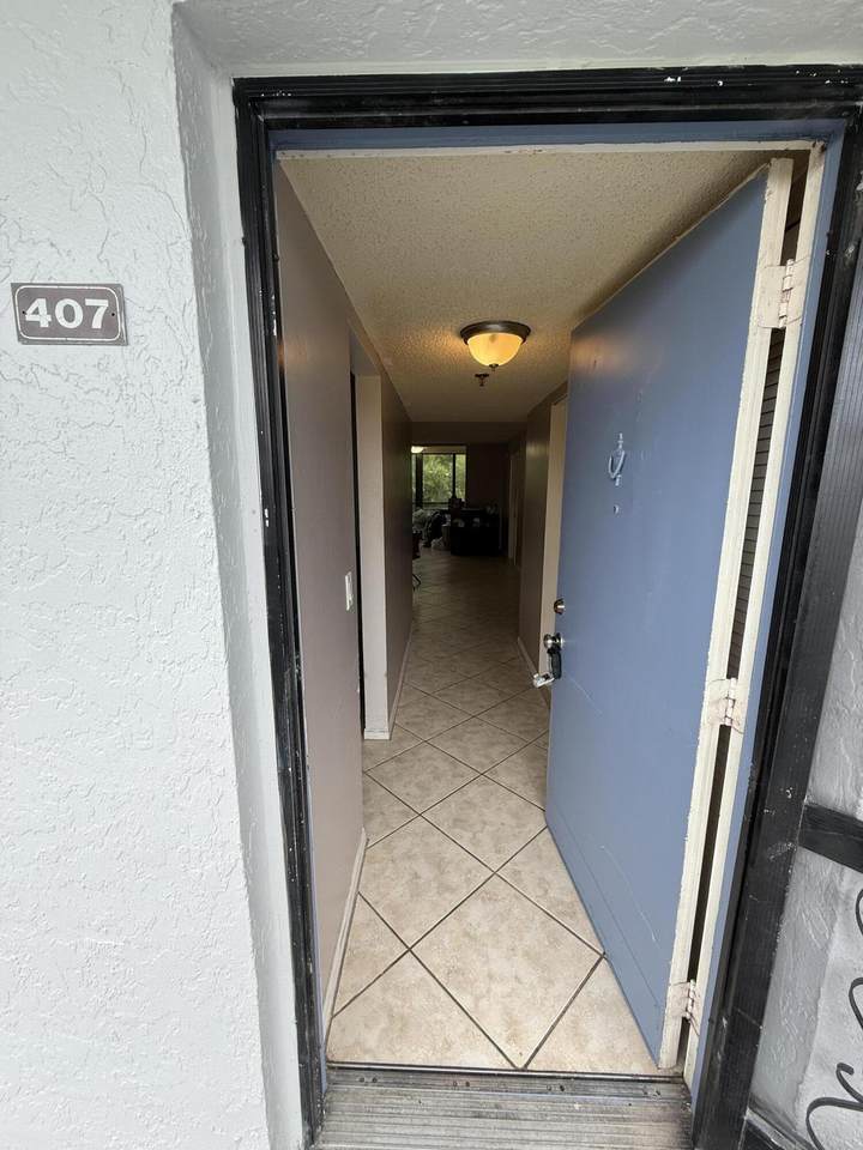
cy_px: 575
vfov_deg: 102.1
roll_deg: -0.4
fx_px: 465
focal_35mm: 14
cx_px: 432
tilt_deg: -10.0
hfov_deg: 85.7
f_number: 2.2
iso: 64
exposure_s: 1/99
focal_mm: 2.22
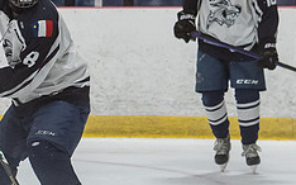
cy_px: 91
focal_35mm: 397
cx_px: 6
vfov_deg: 3.3
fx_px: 3201
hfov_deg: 5.3
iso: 2500
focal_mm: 90
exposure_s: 1/1250
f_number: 2.8
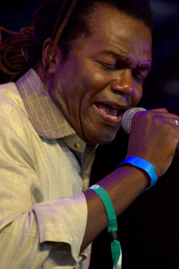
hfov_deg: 4.2
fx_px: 2468
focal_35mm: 330
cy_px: 134
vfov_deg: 6.3
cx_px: 90
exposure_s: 1/160
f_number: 6.3
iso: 3200
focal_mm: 220
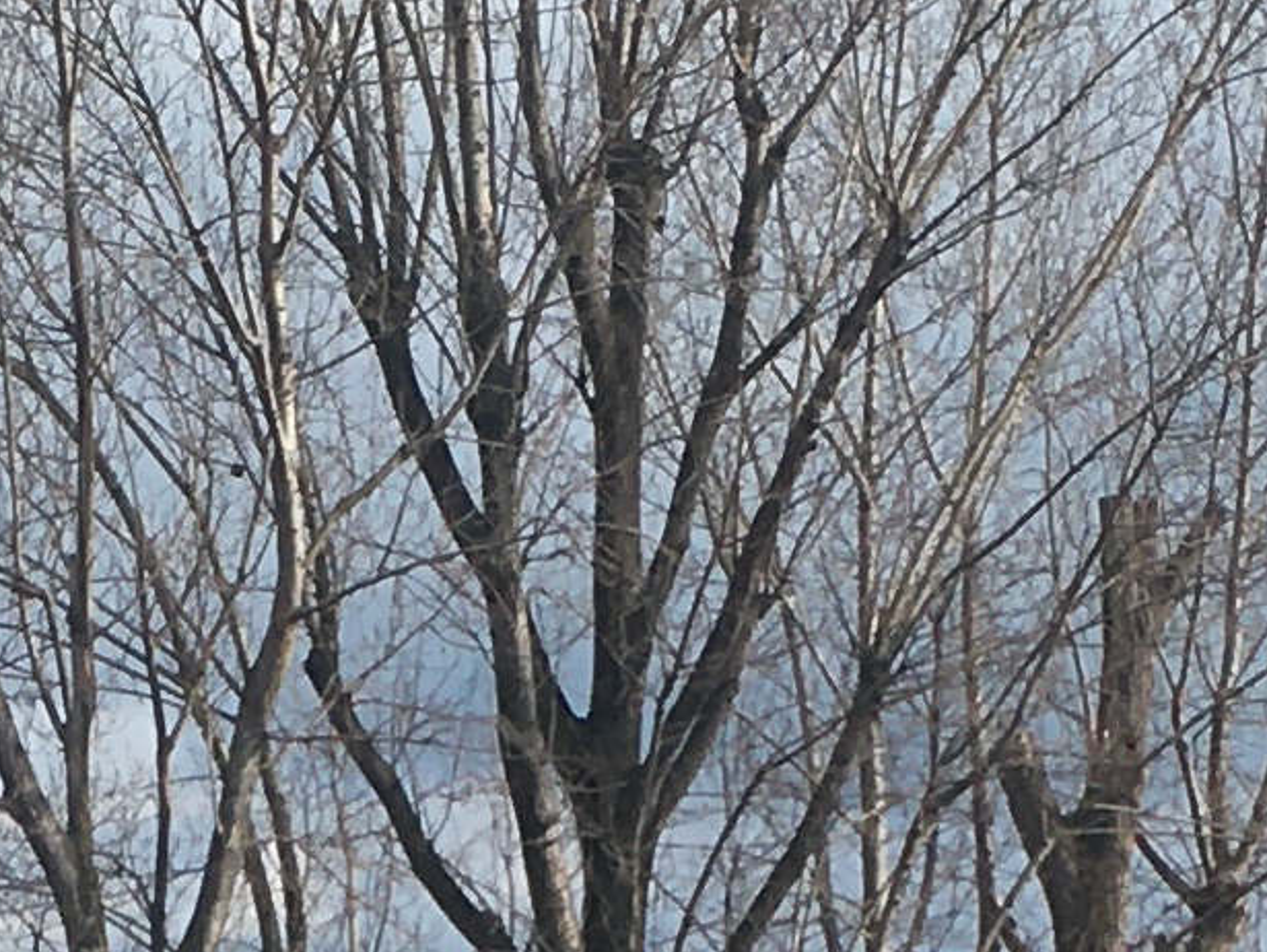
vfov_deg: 7.6
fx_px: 6958
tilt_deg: -2.9
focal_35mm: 190
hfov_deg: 10.4
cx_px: 247
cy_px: 1545
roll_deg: +1.2
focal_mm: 4.15
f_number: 2.2
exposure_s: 1/986
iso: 25
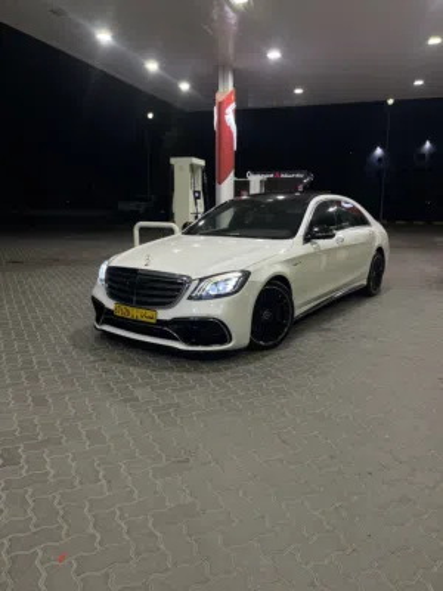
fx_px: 444
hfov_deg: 53.1
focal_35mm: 26
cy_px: 296
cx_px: 222
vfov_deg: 67.3
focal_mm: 5.1
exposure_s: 1/100
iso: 50
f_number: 1.6
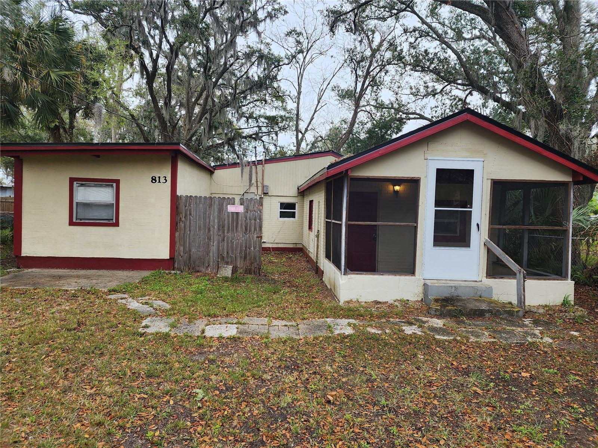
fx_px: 397
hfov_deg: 73.9
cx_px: 299
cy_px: 224
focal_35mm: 23
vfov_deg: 58.9
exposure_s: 1/180
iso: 50
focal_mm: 6.4
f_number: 1.8
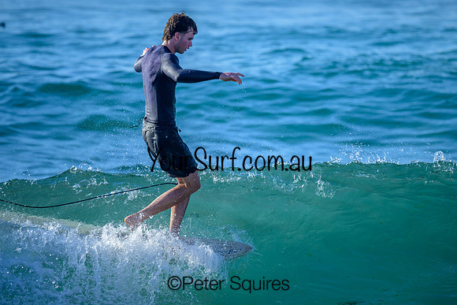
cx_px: 228
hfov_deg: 2.6
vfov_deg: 1.7
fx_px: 10157
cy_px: 152
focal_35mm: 800
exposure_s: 1/2000
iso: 900
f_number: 6.3
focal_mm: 800
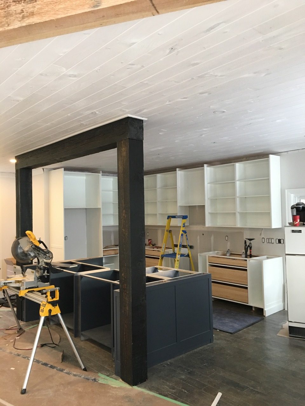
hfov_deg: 48.2
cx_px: 152
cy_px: 203
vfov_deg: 61.7
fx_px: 341
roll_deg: +1.7
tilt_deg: +2.1
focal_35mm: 29
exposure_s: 1/30
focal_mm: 4.15
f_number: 2.2
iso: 100
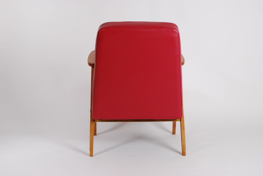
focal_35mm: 57
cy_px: 88
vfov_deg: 23.8
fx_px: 417
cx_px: 132
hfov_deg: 35.0
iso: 100
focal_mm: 38
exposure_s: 1/100
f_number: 8
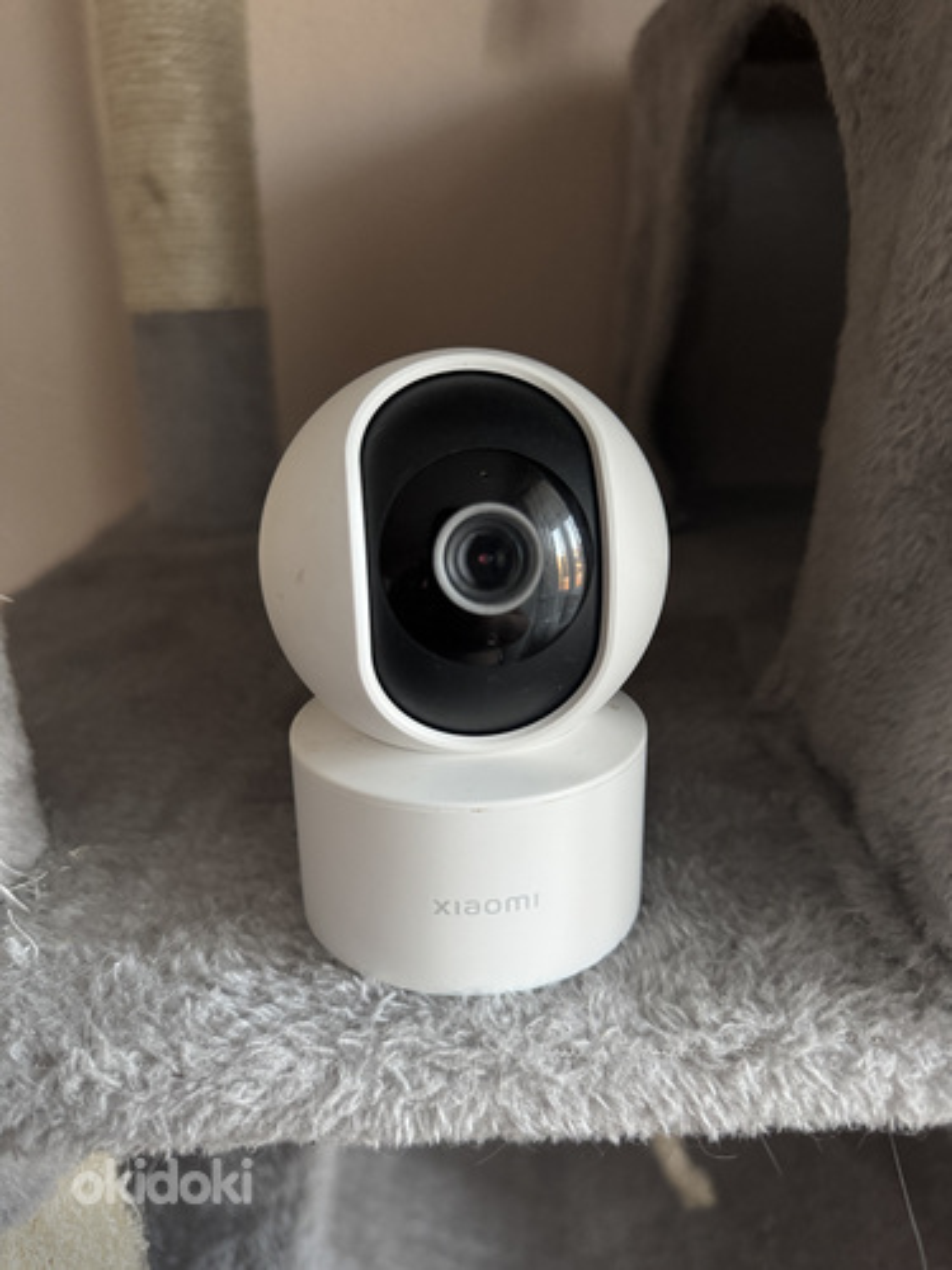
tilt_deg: -19.1
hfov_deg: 56.8
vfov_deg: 71.6
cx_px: 476
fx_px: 880
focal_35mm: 24
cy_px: 635
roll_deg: +0.9
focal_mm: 6.76
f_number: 1.78
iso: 800
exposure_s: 1/41
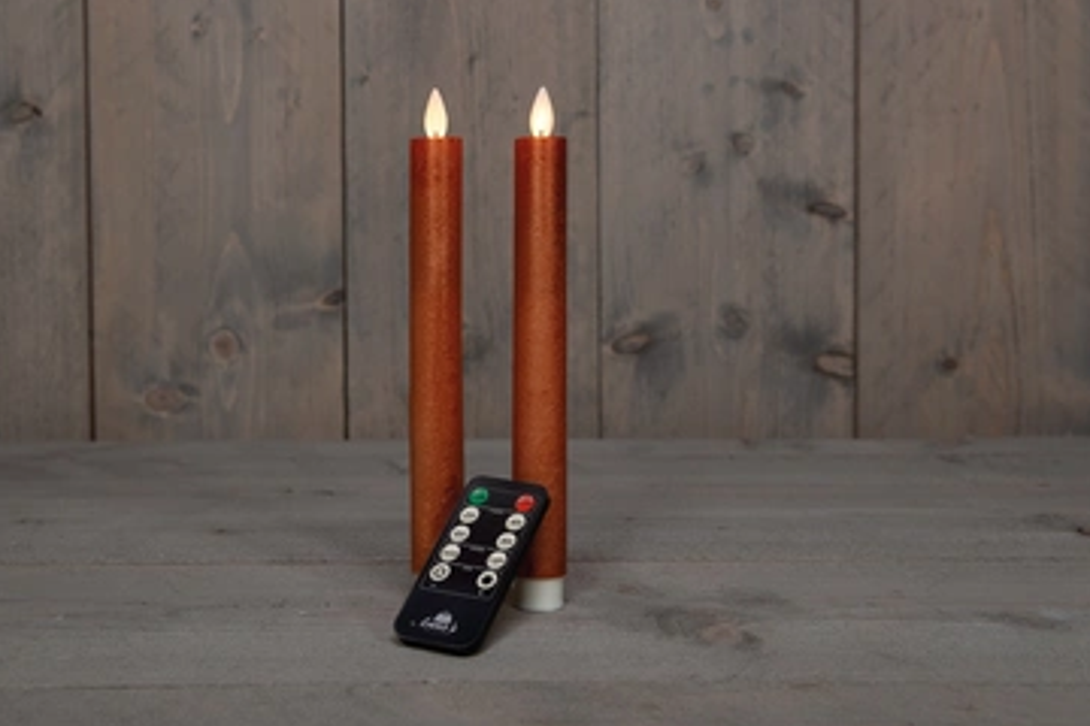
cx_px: 497
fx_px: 1514
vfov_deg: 27.0
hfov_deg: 39.6
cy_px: 324
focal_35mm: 50
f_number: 7.1
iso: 320
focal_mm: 40
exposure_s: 1/30
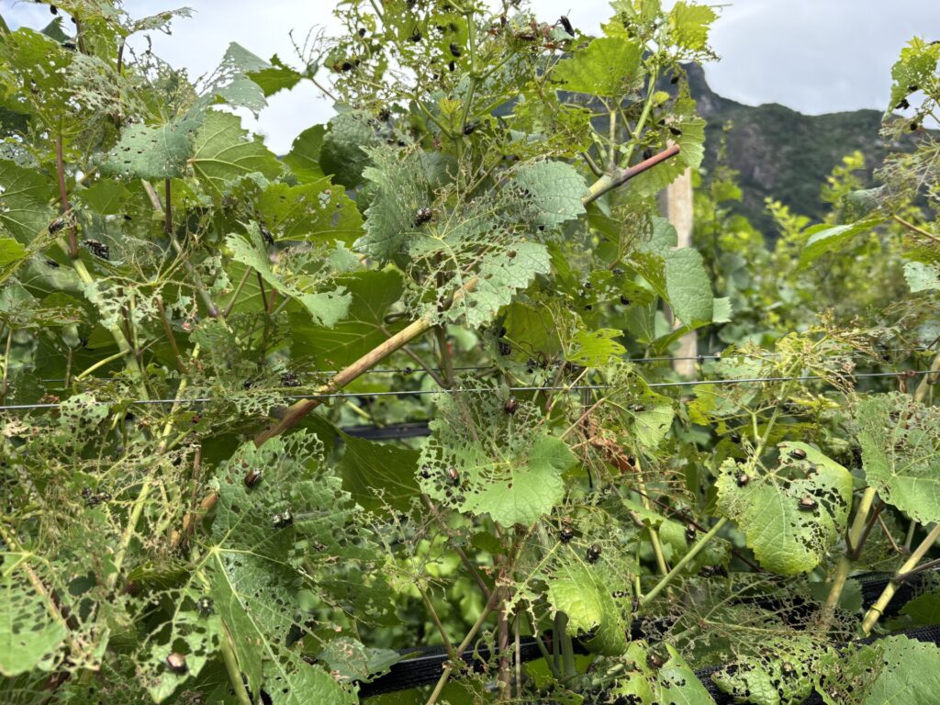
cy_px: 352
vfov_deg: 53.1
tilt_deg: +0.6
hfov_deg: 67.3
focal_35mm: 26
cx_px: 470
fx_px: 706
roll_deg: +1.7
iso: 50
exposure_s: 1/684
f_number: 1.6
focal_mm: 5.96
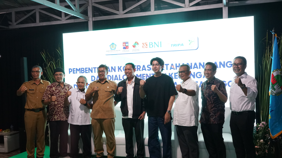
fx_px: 254
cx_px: 141
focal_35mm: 34
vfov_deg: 34.6
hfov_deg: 58.0
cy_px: 83
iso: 2500
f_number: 6.3
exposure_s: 1/40
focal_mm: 32
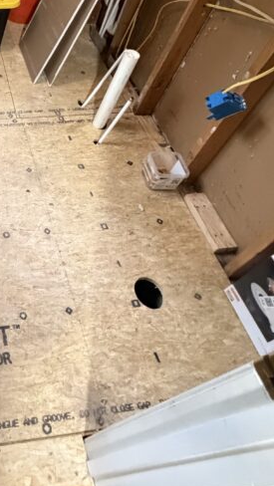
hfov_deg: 31.5
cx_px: -44
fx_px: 413
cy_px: 84
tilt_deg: -43.4
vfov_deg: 55.7
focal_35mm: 32
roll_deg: -4.4
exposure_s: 1/60
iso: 640
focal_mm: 2.22
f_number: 2.2
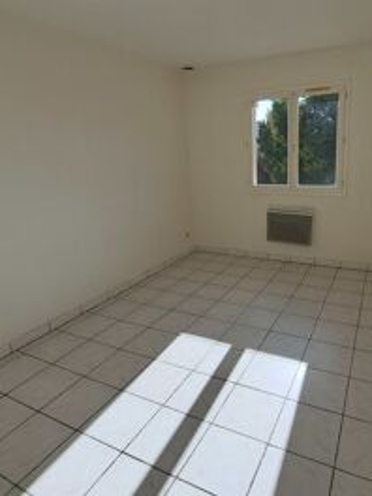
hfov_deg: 62.4
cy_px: 236
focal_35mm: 21
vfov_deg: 78.9
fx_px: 301
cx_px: 237
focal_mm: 1.74
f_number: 2.2
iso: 50
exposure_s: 1/865
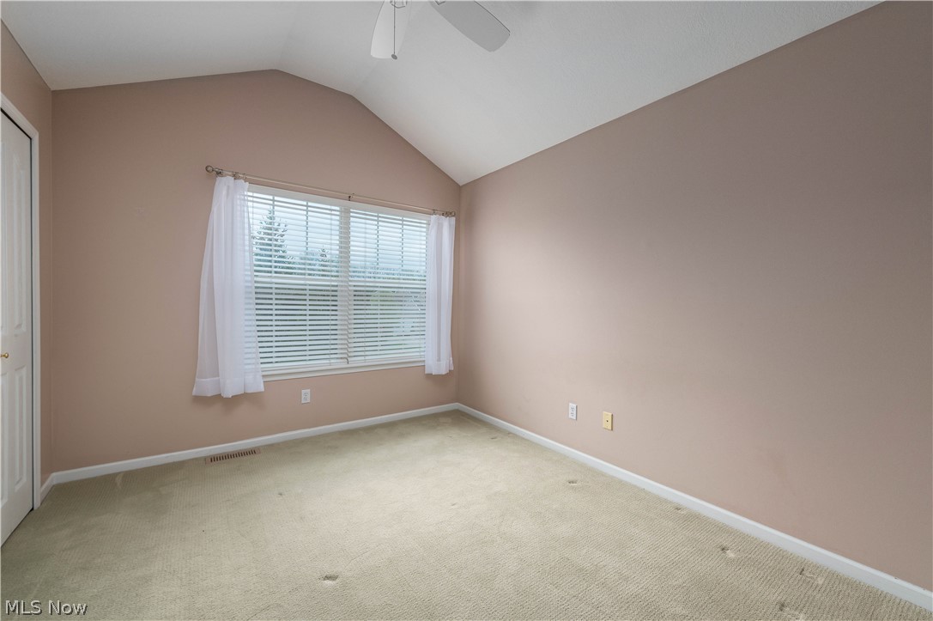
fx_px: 388
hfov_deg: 100.4
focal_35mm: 15
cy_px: 310
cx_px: 466
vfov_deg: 77.2
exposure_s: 1/60
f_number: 8
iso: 200
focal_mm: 15
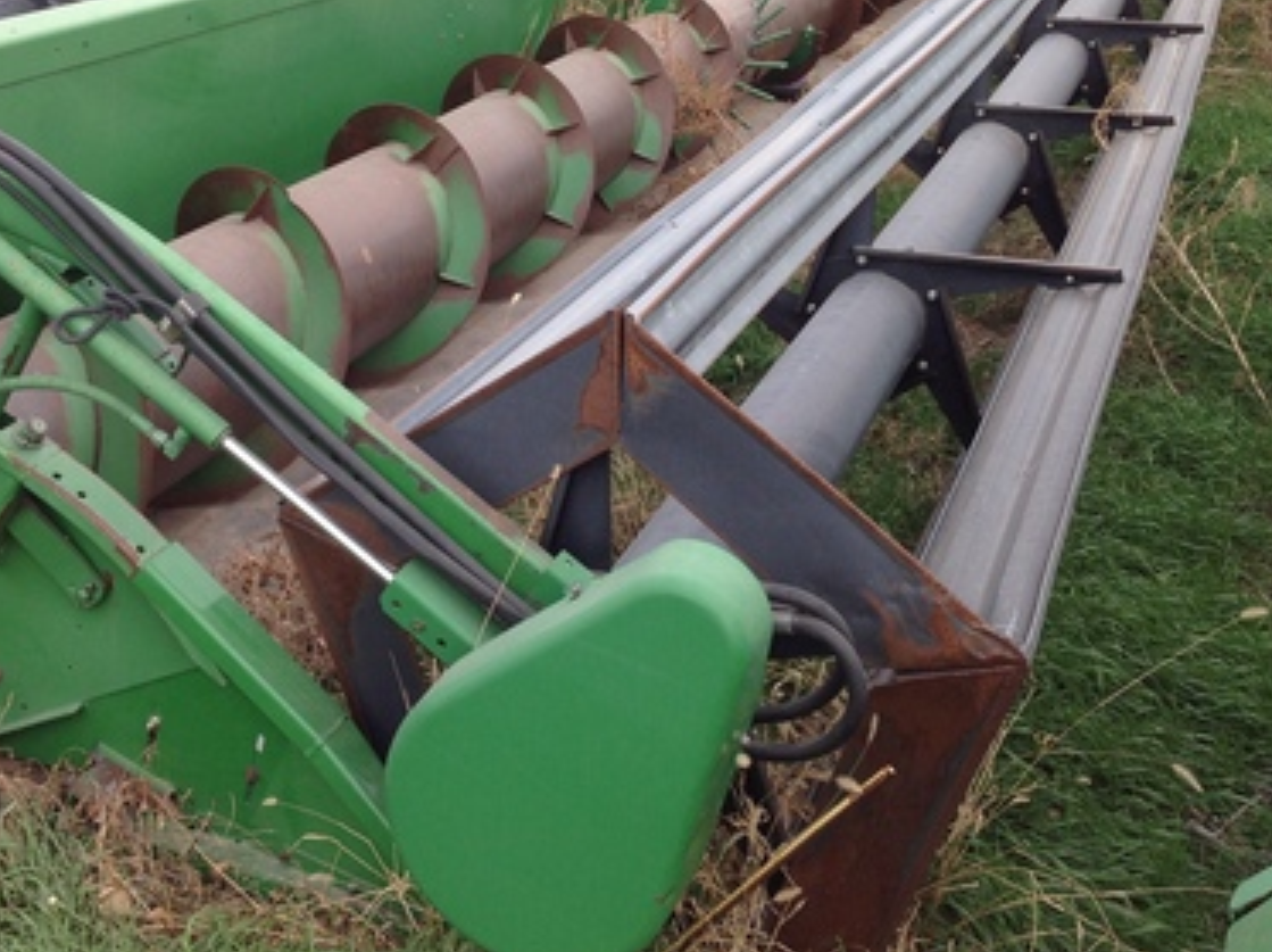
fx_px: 1872
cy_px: 276
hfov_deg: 37.4
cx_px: 518
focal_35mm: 51
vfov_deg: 28.2
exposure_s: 1/318
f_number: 2.4
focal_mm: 4.28
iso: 50
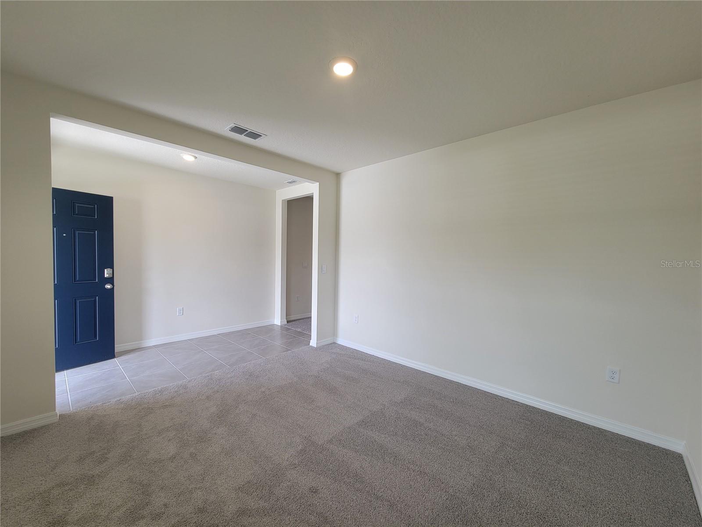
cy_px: 264
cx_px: 351
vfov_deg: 89.9
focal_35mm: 13
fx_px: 264
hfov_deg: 106.2
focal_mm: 2.2
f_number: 2.2
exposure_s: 1/60
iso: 64
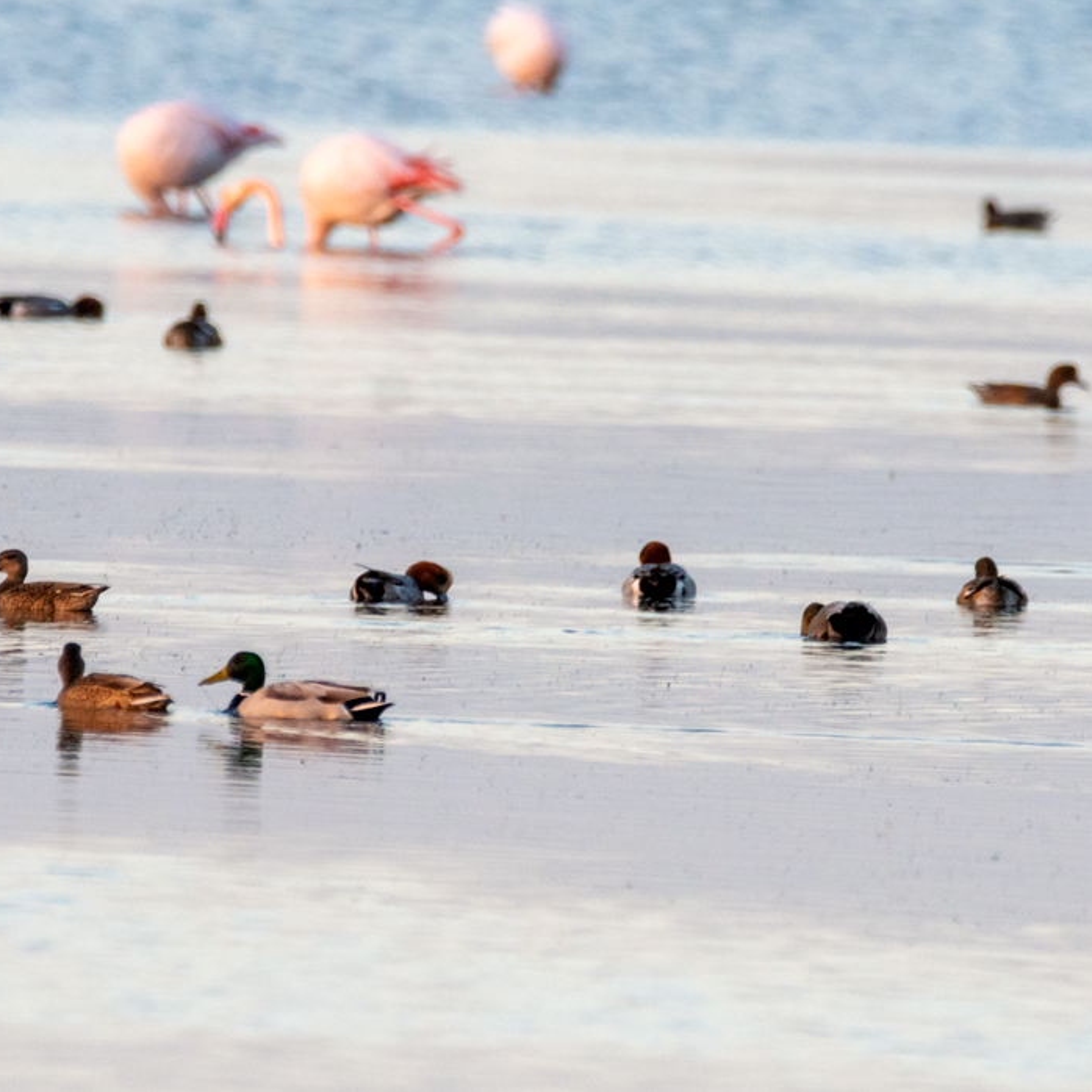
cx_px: 579
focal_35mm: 1151
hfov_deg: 1.5
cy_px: 546
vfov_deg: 1.5
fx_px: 41080
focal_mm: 600
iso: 1400
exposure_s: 1/500
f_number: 6.3
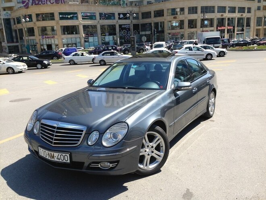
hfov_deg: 55.4
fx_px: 254
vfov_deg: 42.9
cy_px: 100
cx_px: 133
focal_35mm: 33
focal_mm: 4.12
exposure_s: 1/1004
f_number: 2.4
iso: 50
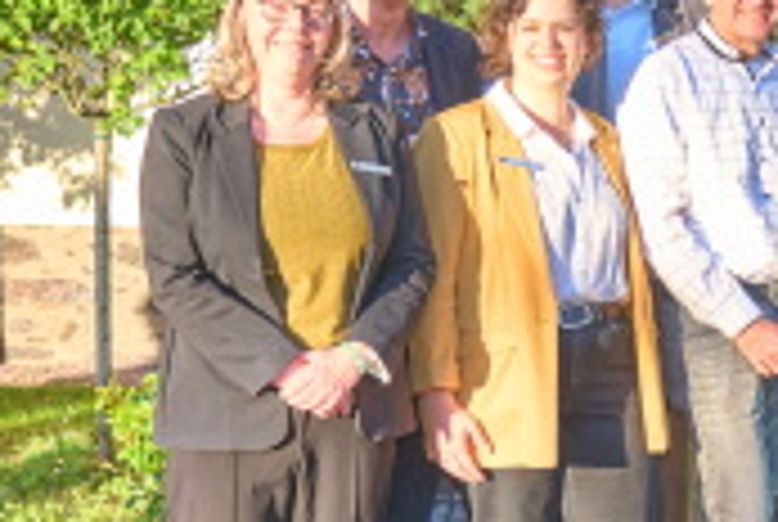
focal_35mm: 116
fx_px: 2511
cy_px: 236
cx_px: 1257
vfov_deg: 11.9
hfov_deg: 15.8
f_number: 4
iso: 125
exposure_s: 1/200
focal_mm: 35
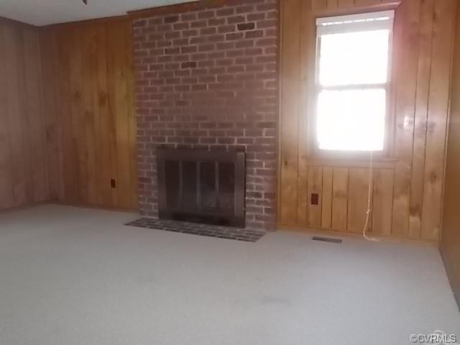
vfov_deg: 46.8
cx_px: 230
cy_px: 172
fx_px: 399
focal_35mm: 30
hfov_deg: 60.0
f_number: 3.4
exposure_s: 1/25
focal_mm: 5.3
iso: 320
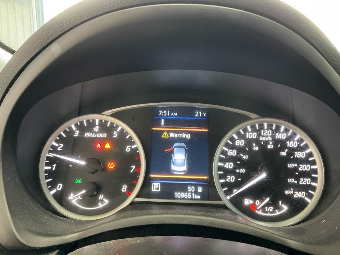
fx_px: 295
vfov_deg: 46.8
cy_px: 131
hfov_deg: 59.9
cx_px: 167
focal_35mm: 30
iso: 320
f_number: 1.8
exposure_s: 1/28
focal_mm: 3
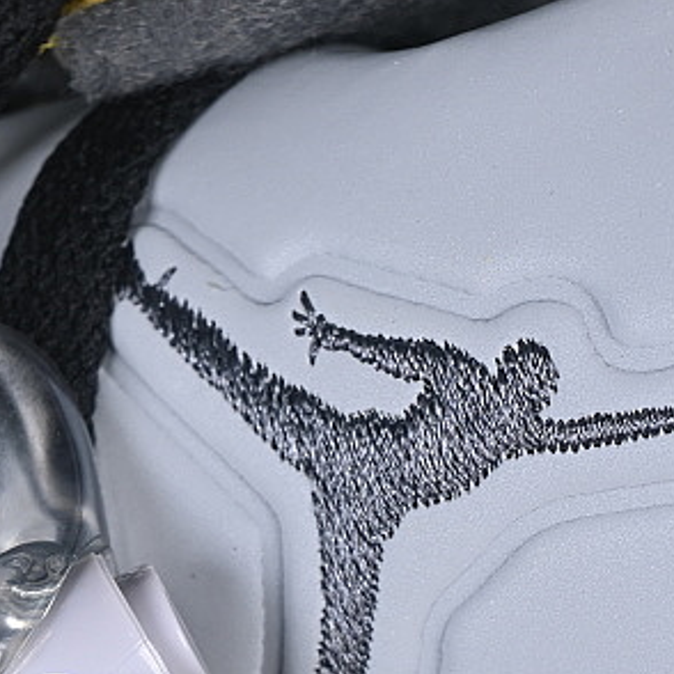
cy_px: 640
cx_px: 110
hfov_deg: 7.8
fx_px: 4956
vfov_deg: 7.8
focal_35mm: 225
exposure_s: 1/80
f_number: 7.1
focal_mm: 48
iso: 160
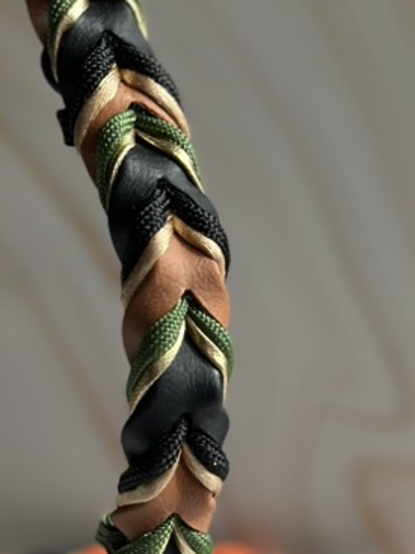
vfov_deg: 14.6
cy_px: 442
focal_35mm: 134
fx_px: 2143
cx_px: 198
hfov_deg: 11.1
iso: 80
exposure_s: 1/484
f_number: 1.78
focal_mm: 6.86
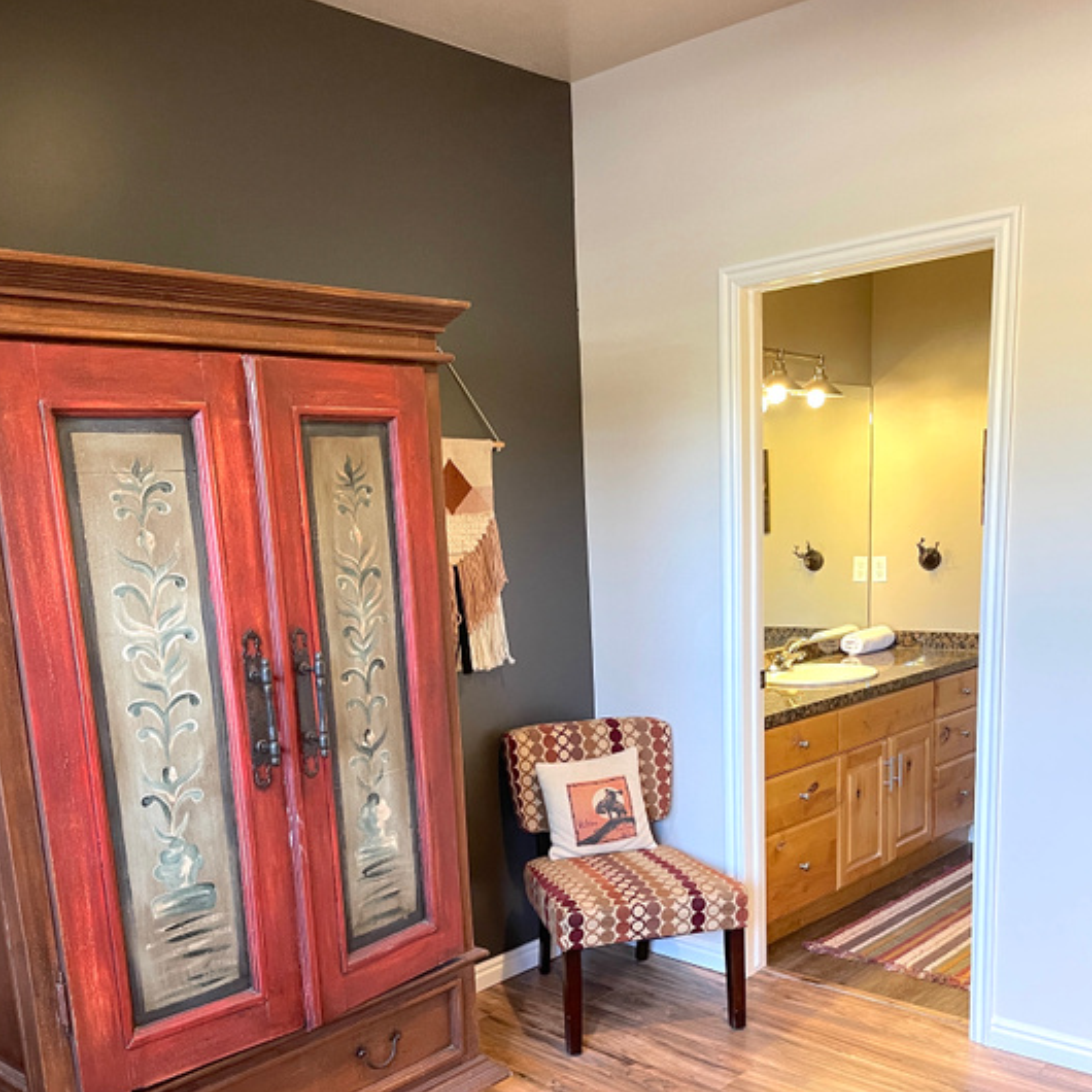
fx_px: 1142
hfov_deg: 51.1
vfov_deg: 49.9
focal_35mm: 32
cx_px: 513
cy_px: 754
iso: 250
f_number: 1.6
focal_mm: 5.1
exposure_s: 1/60
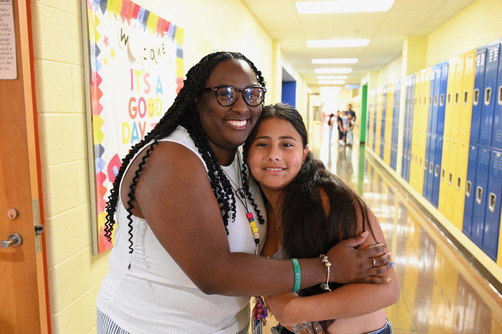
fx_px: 425
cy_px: 167
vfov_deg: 42.9
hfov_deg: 61.1
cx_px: 251
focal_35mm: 30
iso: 6400
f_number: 4
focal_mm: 30.5
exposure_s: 1/60
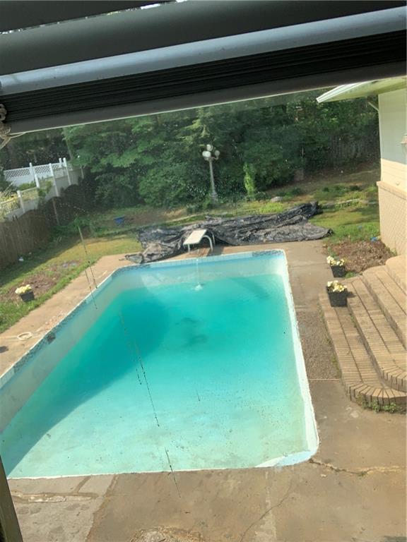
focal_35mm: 32
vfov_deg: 56.8
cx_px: 204
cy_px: 271
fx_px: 502
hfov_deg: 44.2
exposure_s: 1/578
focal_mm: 2.87
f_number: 2.2
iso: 16
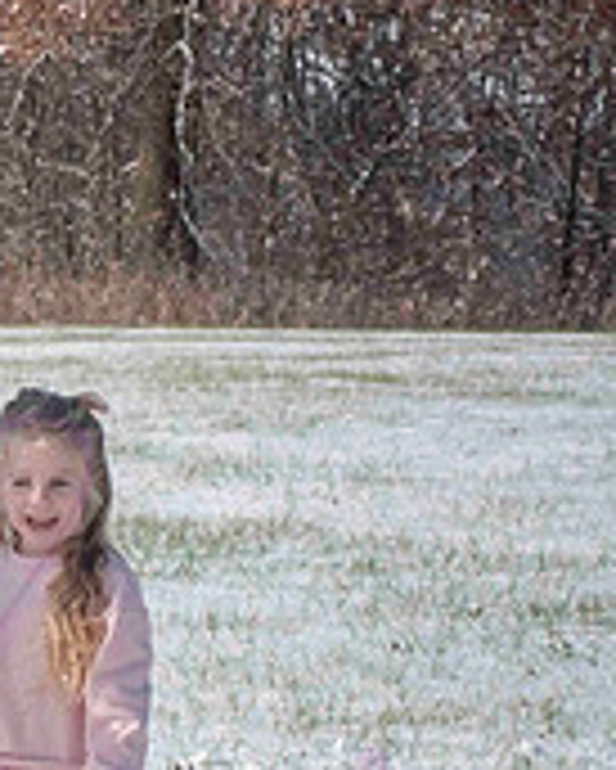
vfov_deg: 7.6
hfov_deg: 6.0
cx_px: -274
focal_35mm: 255
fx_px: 5806
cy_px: 507
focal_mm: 80
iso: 640
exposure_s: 1/1000
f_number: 14
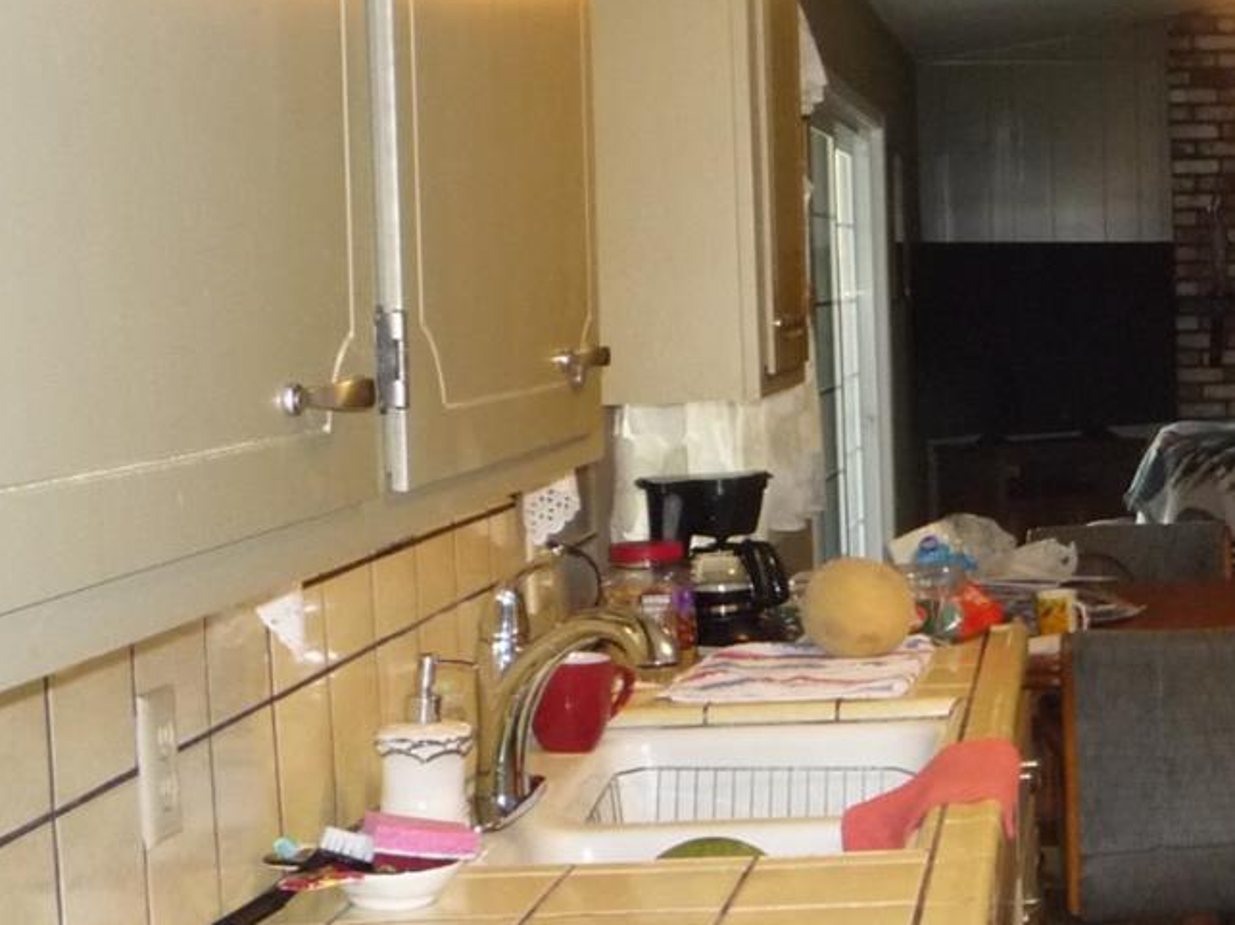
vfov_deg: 21.0
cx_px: 1375
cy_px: 391
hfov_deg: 25.6
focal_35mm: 70
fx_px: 2497
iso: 320
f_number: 3.3
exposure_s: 1/30
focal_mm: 5.2
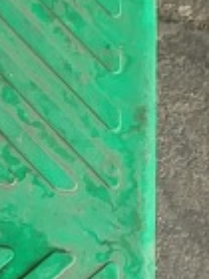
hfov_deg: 7.1
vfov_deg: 10.6
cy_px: 338
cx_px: -464
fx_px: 1473
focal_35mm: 183
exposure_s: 1/120
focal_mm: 5
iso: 80
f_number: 1.8
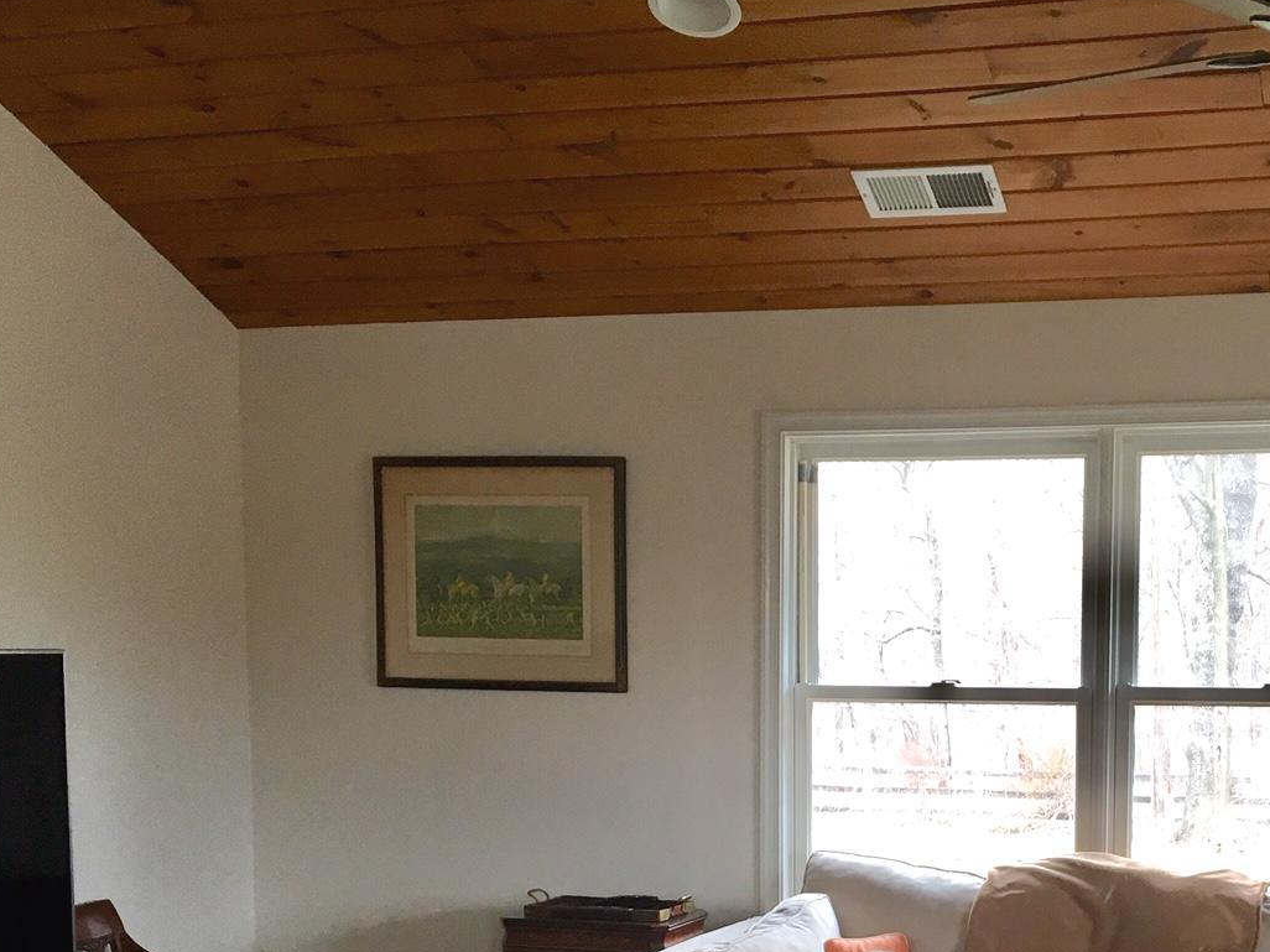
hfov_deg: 33.3
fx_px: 2091
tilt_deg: -5.0
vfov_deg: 24.9
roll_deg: +0.4
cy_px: 843
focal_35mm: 57
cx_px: 914
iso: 32
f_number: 2.2
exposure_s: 1/30
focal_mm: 4.15
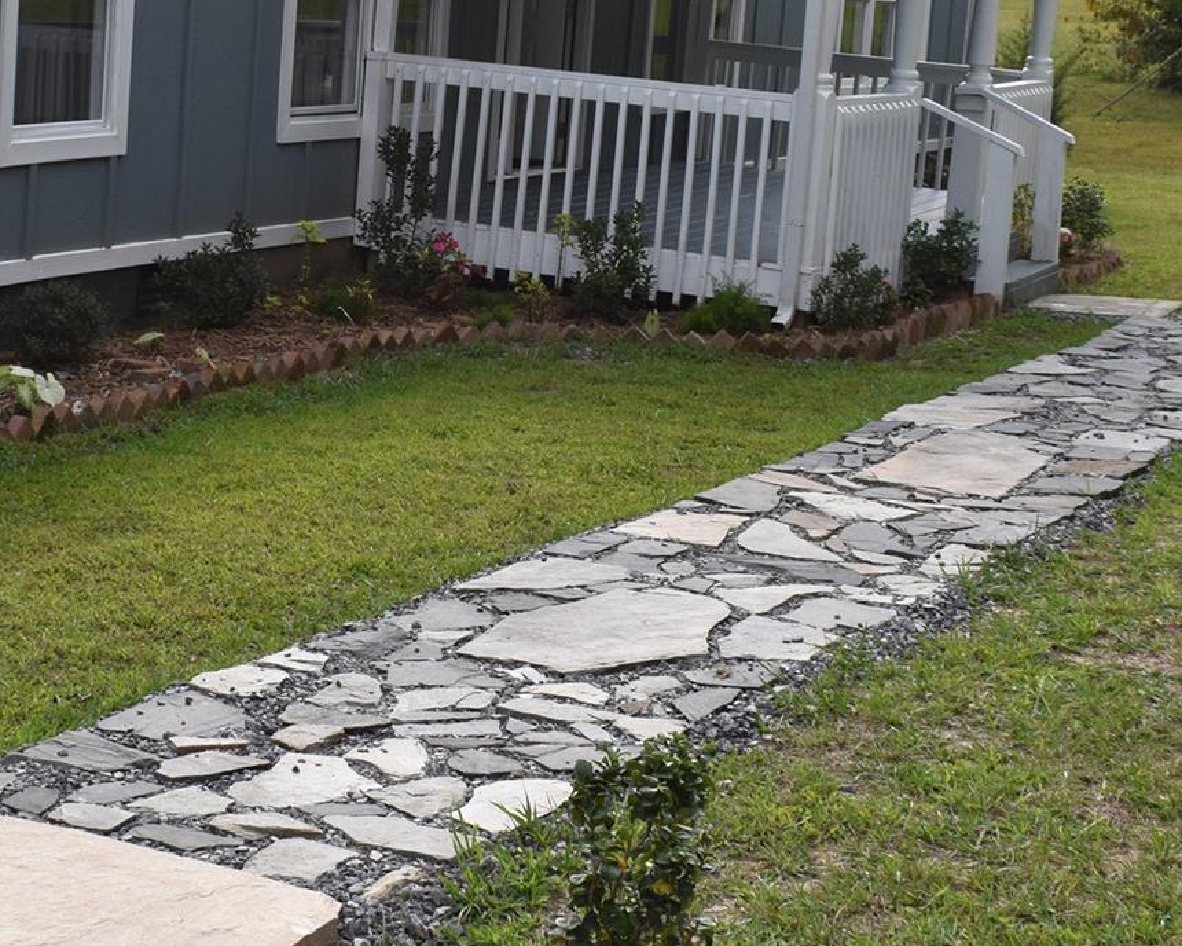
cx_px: 440
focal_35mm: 77
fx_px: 2698
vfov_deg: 19.8
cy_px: 320
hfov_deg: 24.6
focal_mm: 23
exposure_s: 1/320
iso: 200
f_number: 8
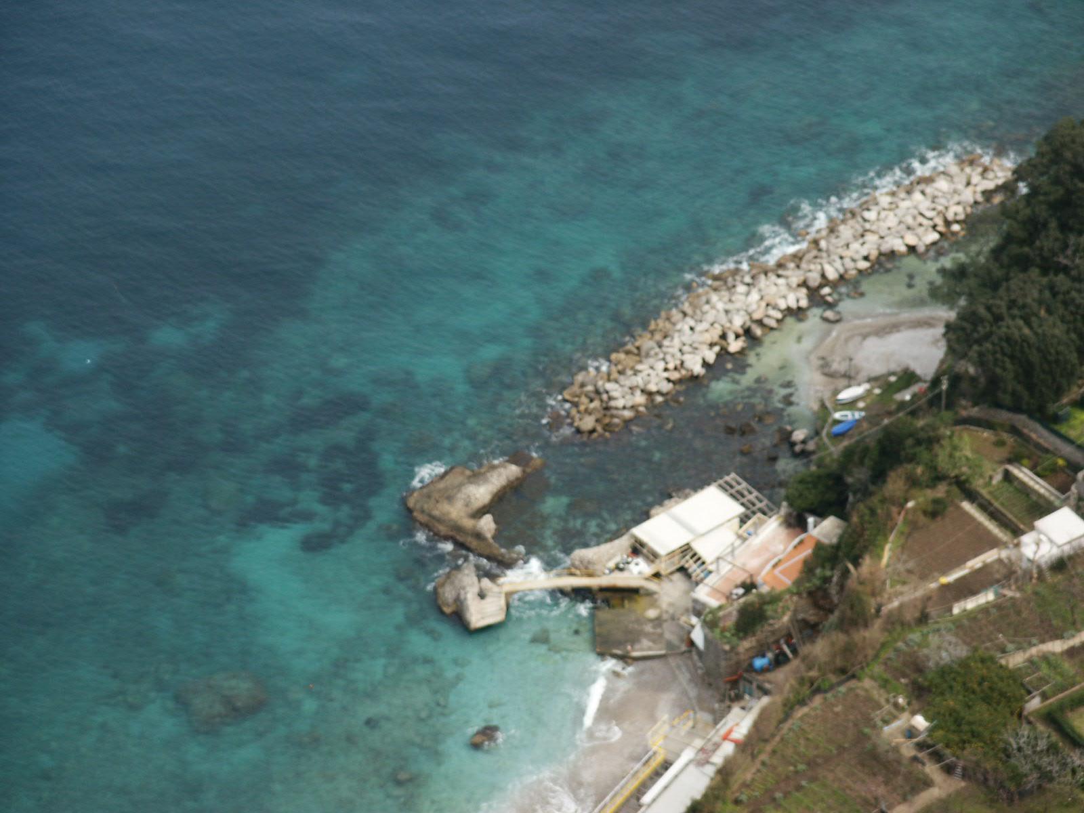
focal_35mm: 139
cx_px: 542
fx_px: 4353
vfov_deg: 10.7
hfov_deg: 14.2
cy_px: 406
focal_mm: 28.23
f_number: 3.6
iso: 64
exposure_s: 1/500
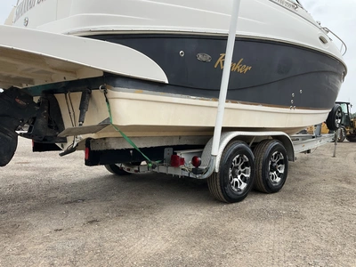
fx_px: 298
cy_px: 134
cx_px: 178
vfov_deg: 48.2
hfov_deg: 61.7
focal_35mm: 29
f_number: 1.8
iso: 25
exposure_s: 1/912
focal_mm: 3
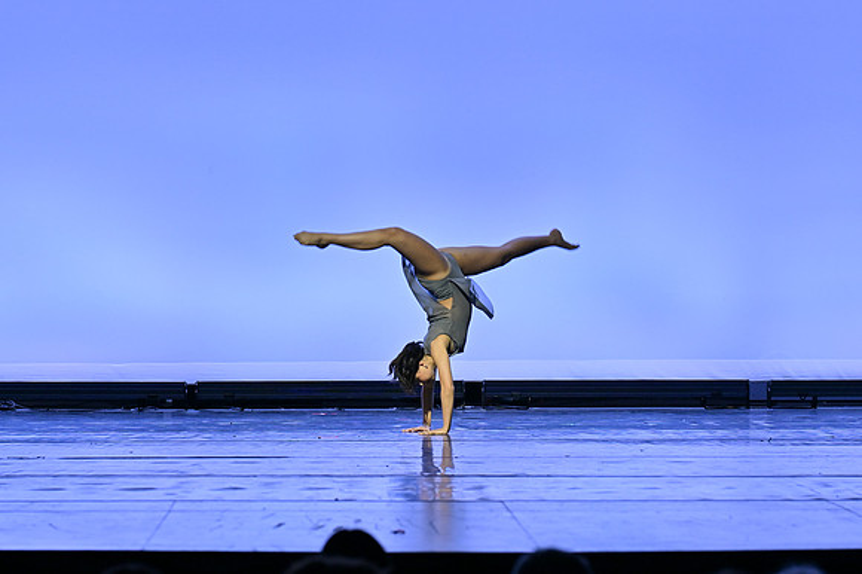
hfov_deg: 16.1
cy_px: 287
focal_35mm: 127
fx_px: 3039
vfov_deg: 10.8
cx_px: 431
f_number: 2.8
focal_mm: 85
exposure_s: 1/500
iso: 500
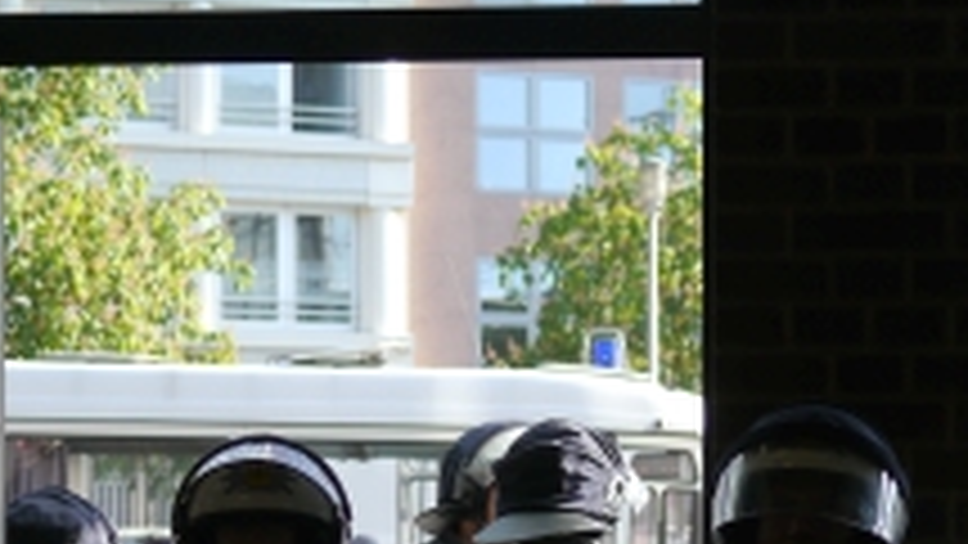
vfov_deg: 8.9
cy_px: 573
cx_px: 689
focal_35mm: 136
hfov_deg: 15.7
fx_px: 3491
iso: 160
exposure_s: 1/1000
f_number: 1.8
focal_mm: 20
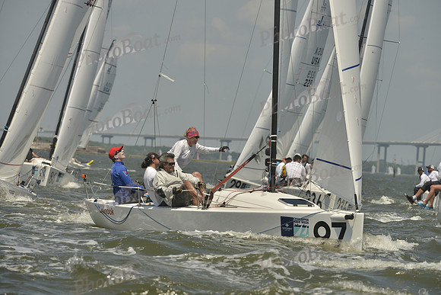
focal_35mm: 280
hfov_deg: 7.4
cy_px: 148
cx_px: 220
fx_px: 3431
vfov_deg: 4.9
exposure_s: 1/1250
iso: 280
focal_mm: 280
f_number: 10
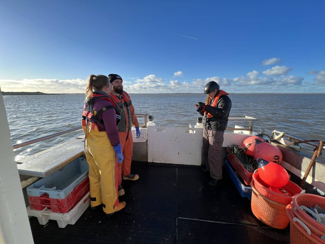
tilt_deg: -13.9
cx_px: 162
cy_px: 122
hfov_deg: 106.2
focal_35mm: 13
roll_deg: +0.2
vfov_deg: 89.9
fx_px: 122
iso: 32
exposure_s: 1/889
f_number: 1.8
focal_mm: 1.57
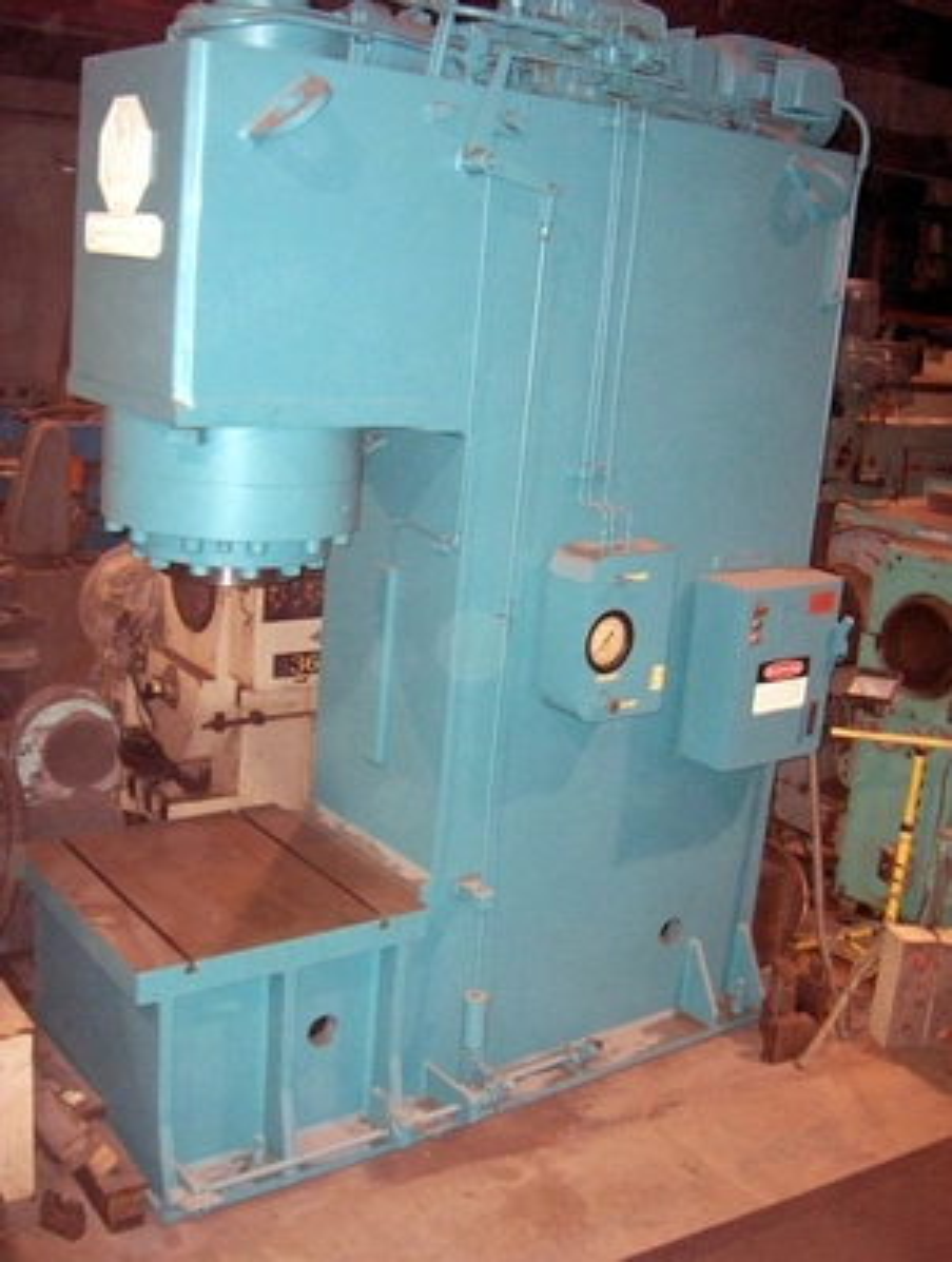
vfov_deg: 47.8
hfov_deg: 36.9
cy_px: 631
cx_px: 476
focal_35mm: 39
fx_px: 1425
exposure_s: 1/60
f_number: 2.8
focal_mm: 8
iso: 100
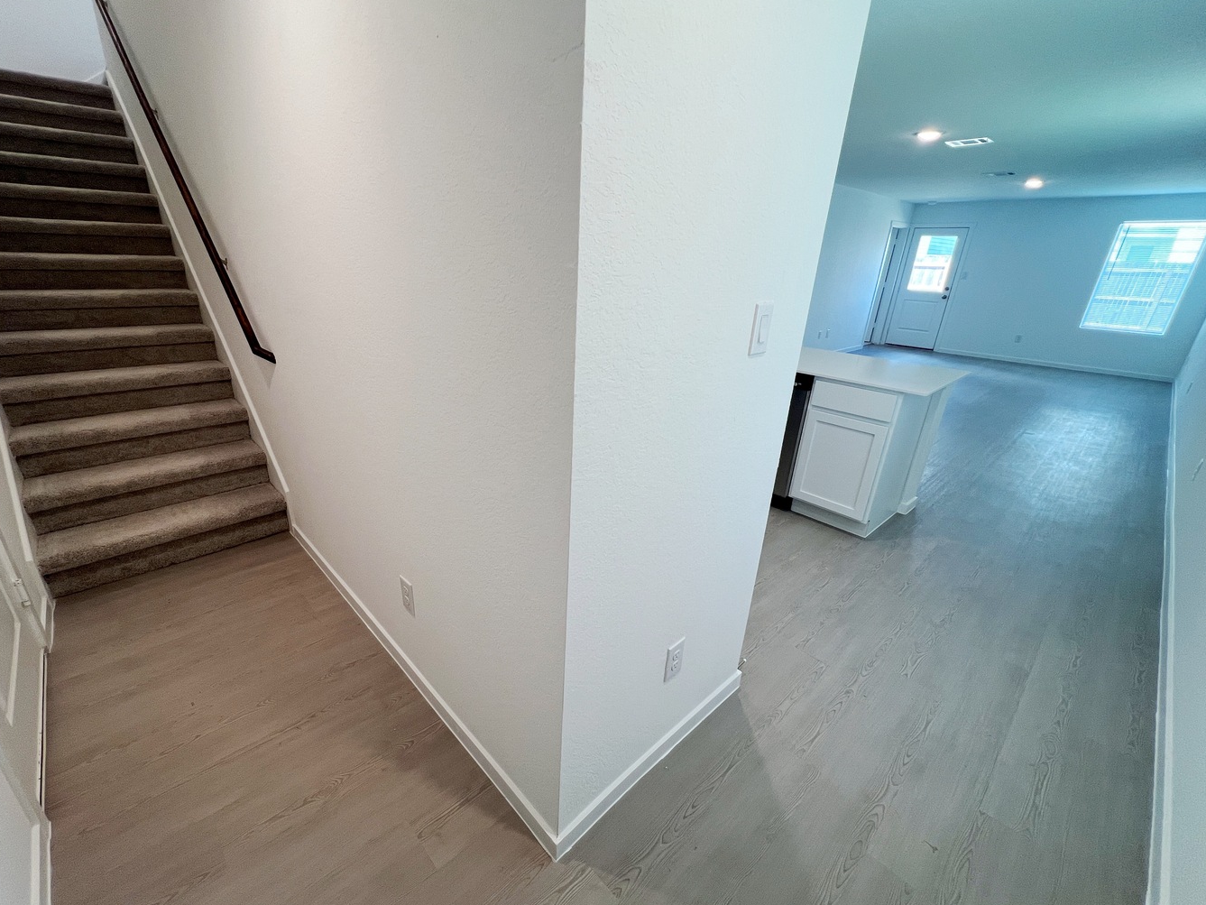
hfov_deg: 101.9
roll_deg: -2.2
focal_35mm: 14
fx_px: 488
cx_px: 564
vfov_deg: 85.7
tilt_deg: -23.0
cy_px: 466
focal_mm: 1.57
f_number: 1.8
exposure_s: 1/120
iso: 100
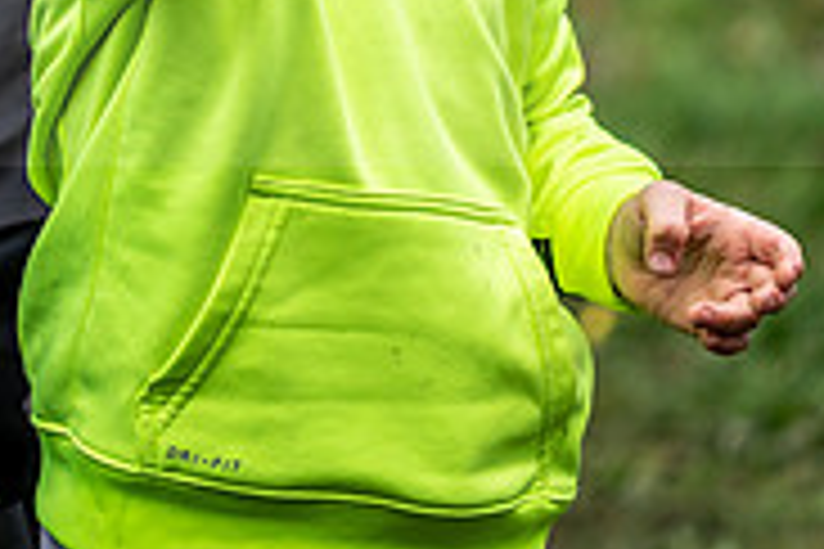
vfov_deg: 3.7
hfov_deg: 5.5
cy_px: -262
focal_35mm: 373
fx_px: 8537
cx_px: -294
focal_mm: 109
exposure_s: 1/400
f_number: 2.8
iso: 100
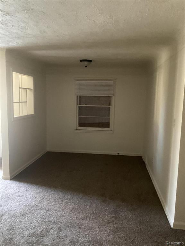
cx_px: 92
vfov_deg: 61.7
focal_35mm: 29
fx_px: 207
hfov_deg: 48.2
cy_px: 123
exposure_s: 1/30
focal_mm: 3
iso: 500
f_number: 1.8
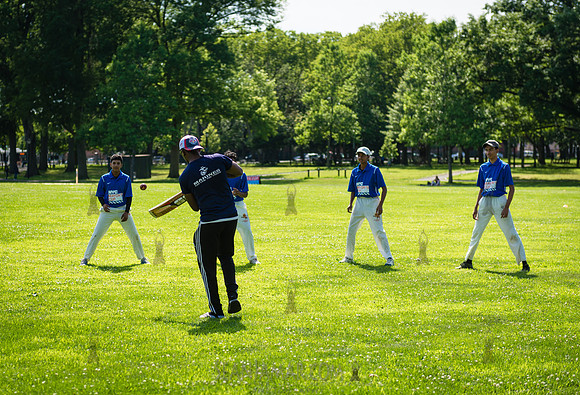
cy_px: 202
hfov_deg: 23.2
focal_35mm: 87
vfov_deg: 16.0
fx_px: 1409
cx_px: 218
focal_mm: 70
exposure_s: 1/2000
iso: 200
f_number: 2.8
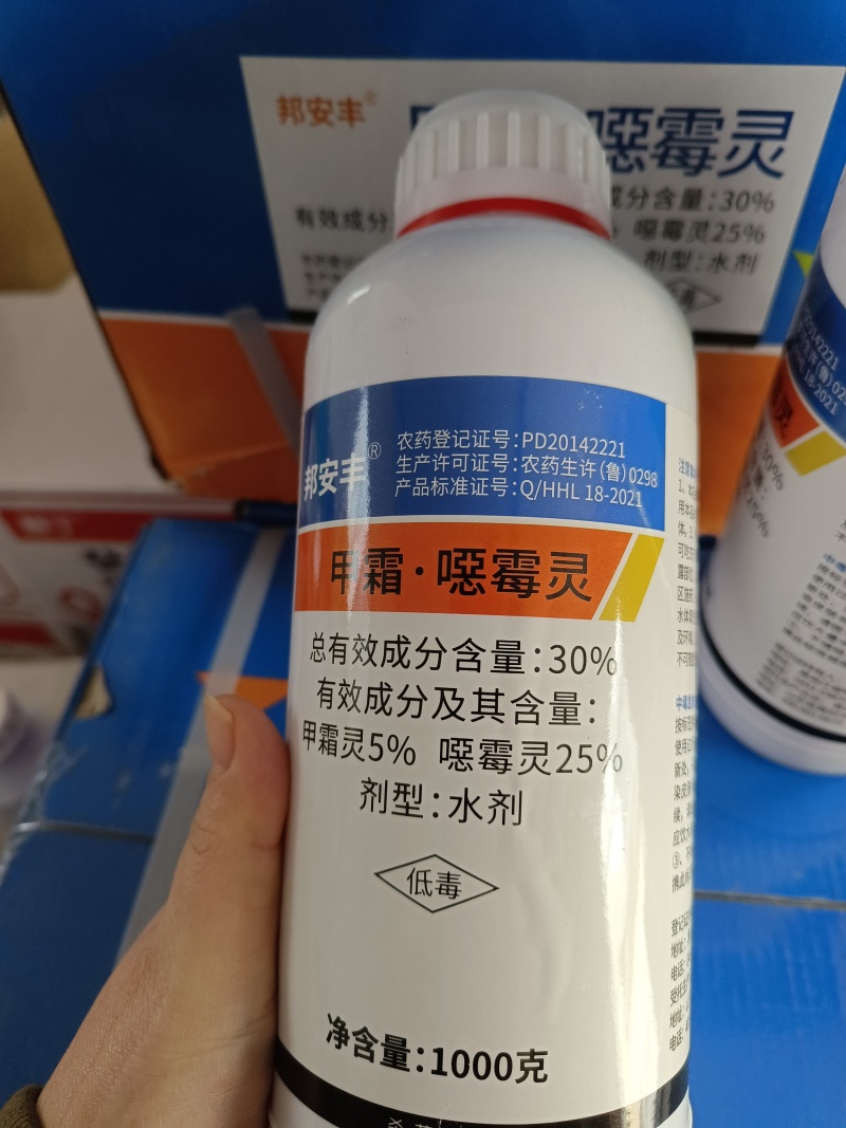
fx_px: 750
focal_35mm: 23
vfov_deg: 73.9
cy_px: 564
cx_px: 423
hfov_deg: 58.9
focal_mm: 5.59
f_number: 1.88
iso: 479
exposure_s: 1/50
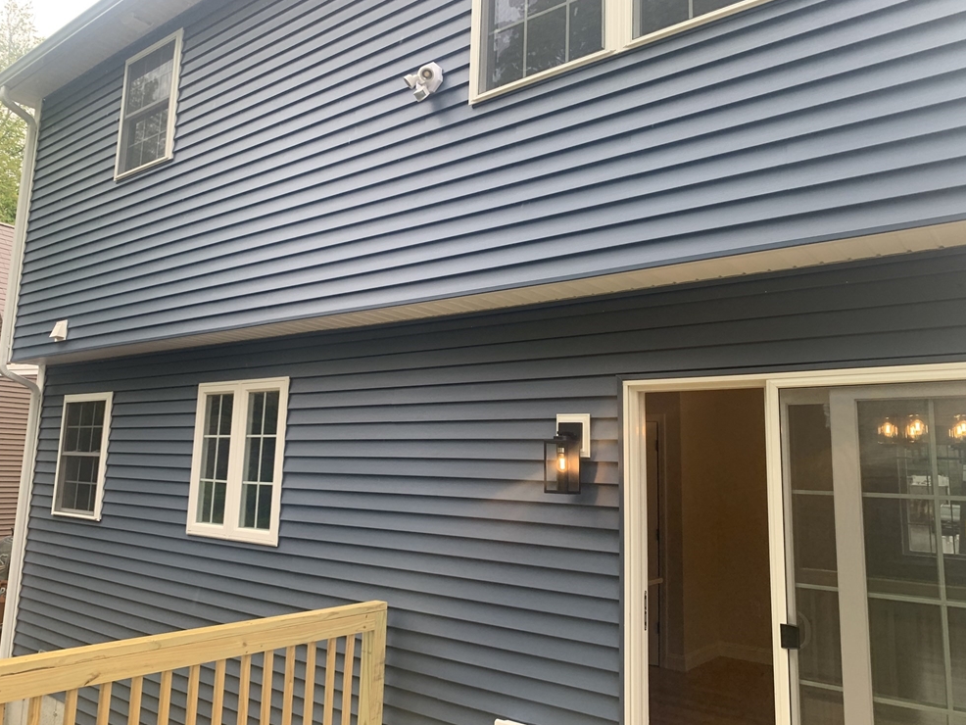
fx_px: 754
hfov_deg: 65.3
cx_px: 479
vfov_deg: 51.4
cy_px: 355
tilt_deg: +9.7
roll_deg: -1.8
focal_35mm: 27
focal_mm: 4.25
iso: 25
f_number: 1.8
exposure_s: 1/134
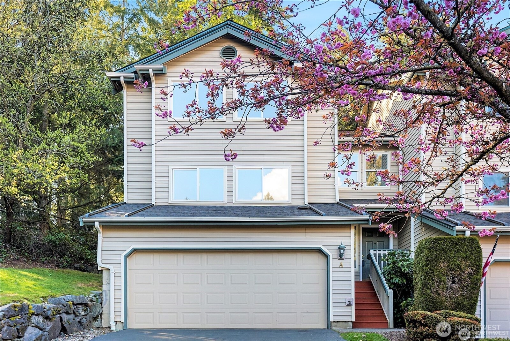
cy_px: 170
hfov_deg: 60.3
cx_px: 255
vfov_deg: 42.4
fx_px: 439
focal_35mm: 31
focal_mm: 31
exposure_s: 1/500
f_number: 4
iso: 2000
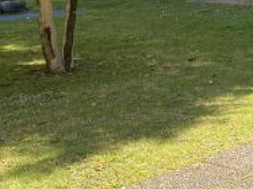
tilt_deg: +0.1
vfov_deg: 13.5
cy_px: -62
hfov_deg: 16.7
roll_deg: +0.9
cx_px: 400
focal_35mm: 105
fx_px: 767
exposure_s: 1/269
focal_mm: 4.25
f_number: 1.8
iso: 32
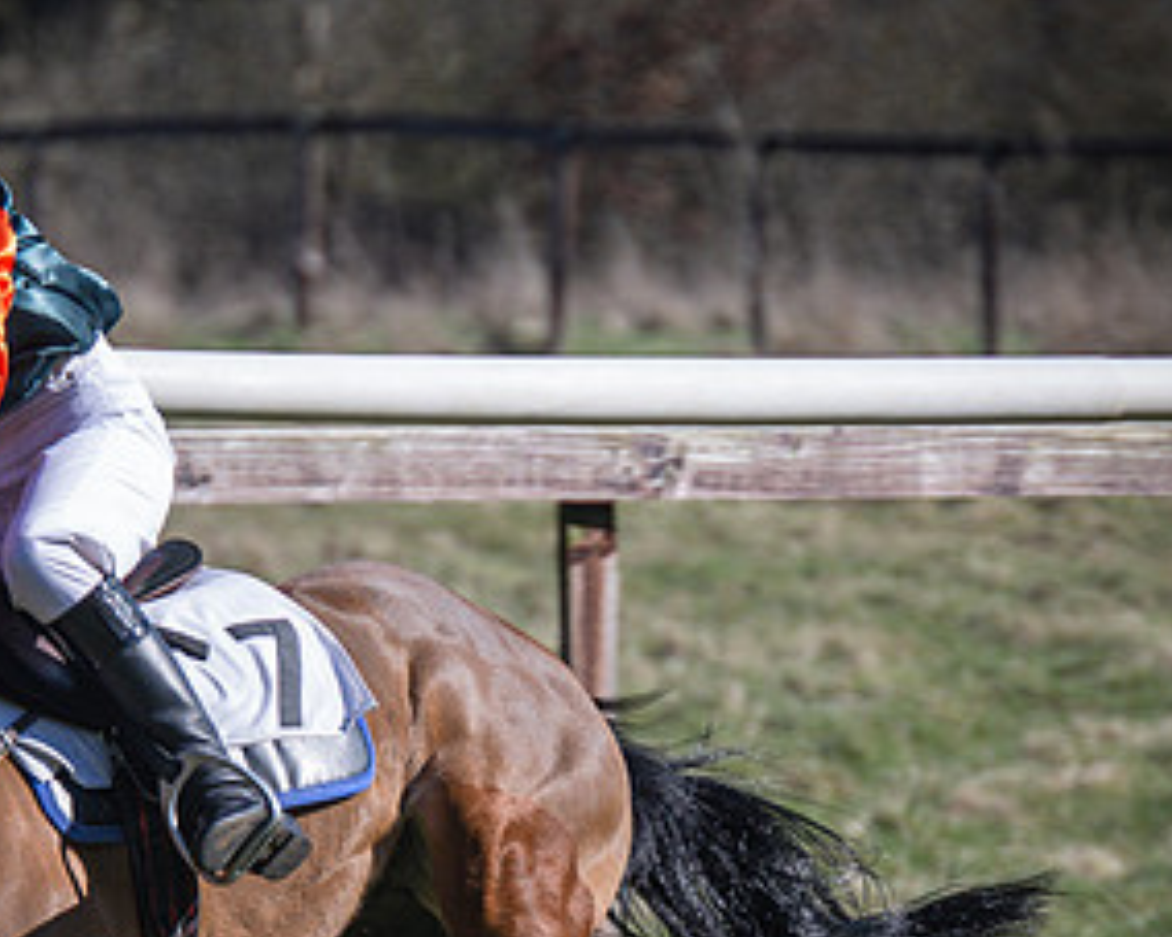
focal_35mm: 692
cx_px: 469
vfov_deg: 2.2
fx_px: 23995
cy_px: 602
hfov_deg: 2.8
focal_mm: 140
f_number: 4
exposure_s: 1/1000
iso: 125
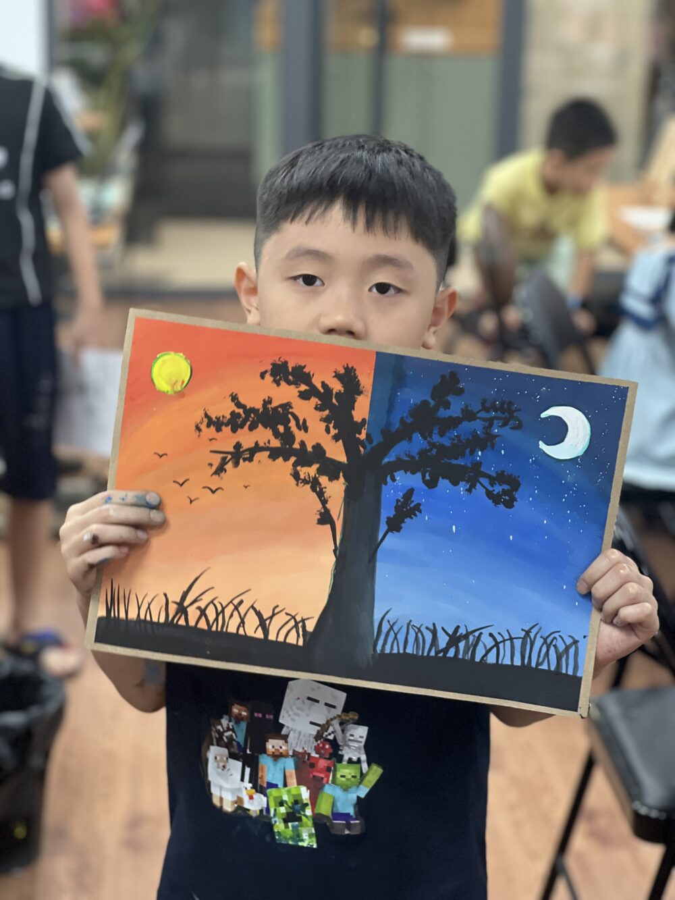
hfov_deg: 19.1
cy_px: 450
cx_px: 338
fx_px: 2002
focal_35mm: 77
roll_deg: -2.0
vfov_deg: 25.3
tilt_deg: -13.8
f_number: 2.8
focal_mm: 9
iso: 250
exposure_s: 1/64
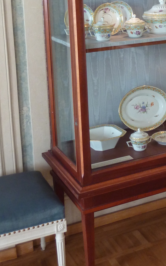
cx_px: 149
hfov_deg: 20.5
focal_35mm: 62
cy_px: 35
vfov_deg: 31.7
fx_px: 449
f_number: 3.5
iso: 200
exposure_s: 1/30
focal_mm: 5.3
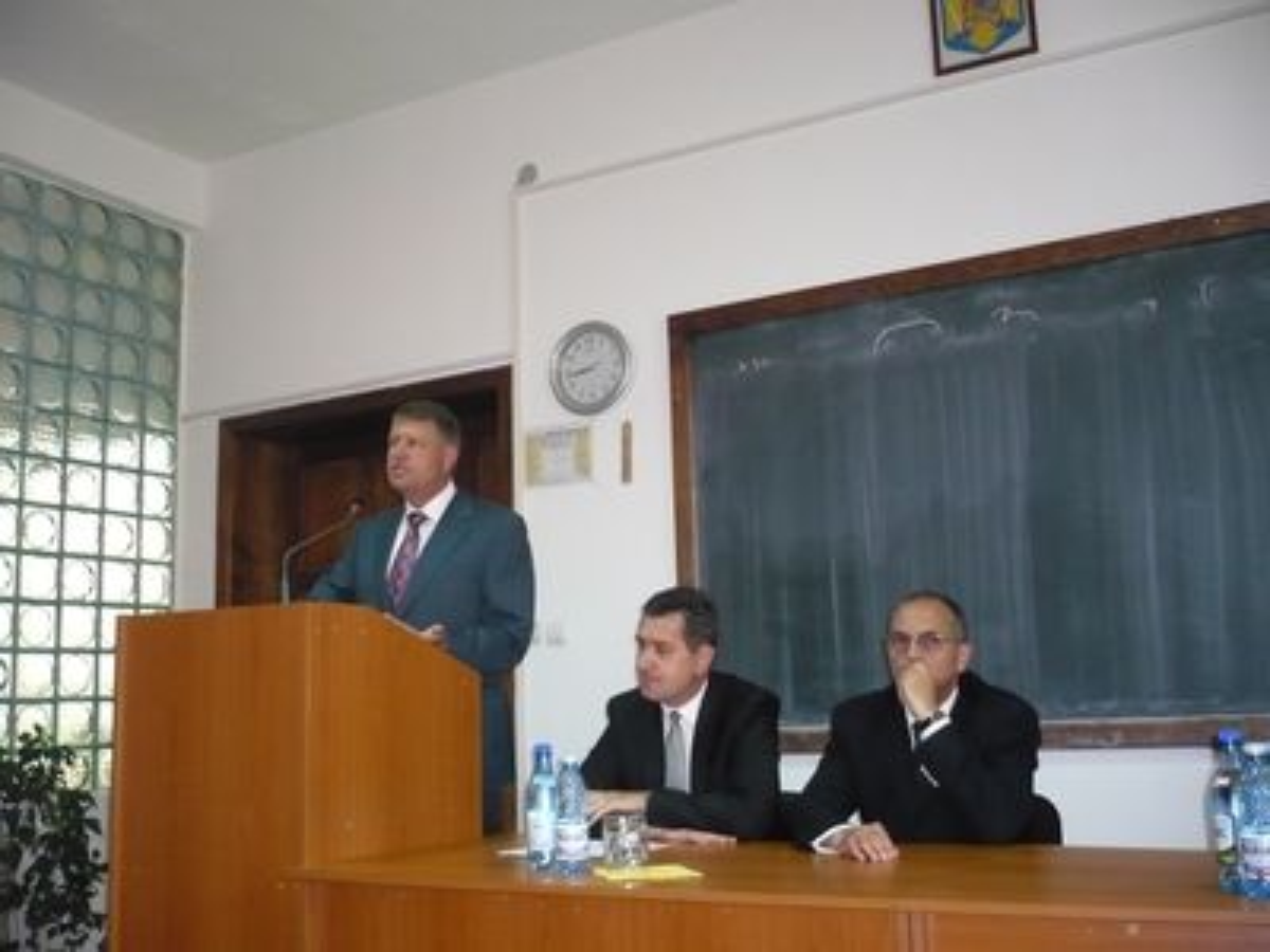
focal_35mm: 35
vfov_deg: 40.7
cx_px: 635
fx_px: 1284
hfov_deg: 52.6
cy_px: 476
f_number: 2.8
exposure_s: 1/30
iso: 320
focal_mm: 5.8
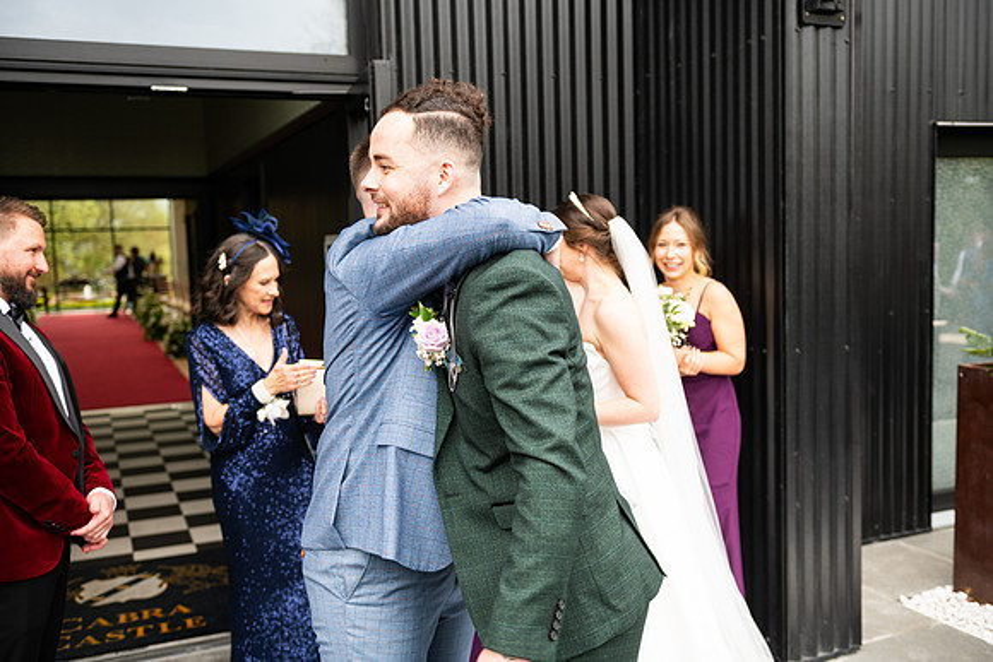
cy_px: 331
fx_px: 966
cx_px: 496
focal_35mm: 35
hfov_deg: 54.4
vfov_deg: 37.9
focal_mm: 35
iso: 160
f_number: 3.5
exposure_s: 1/200
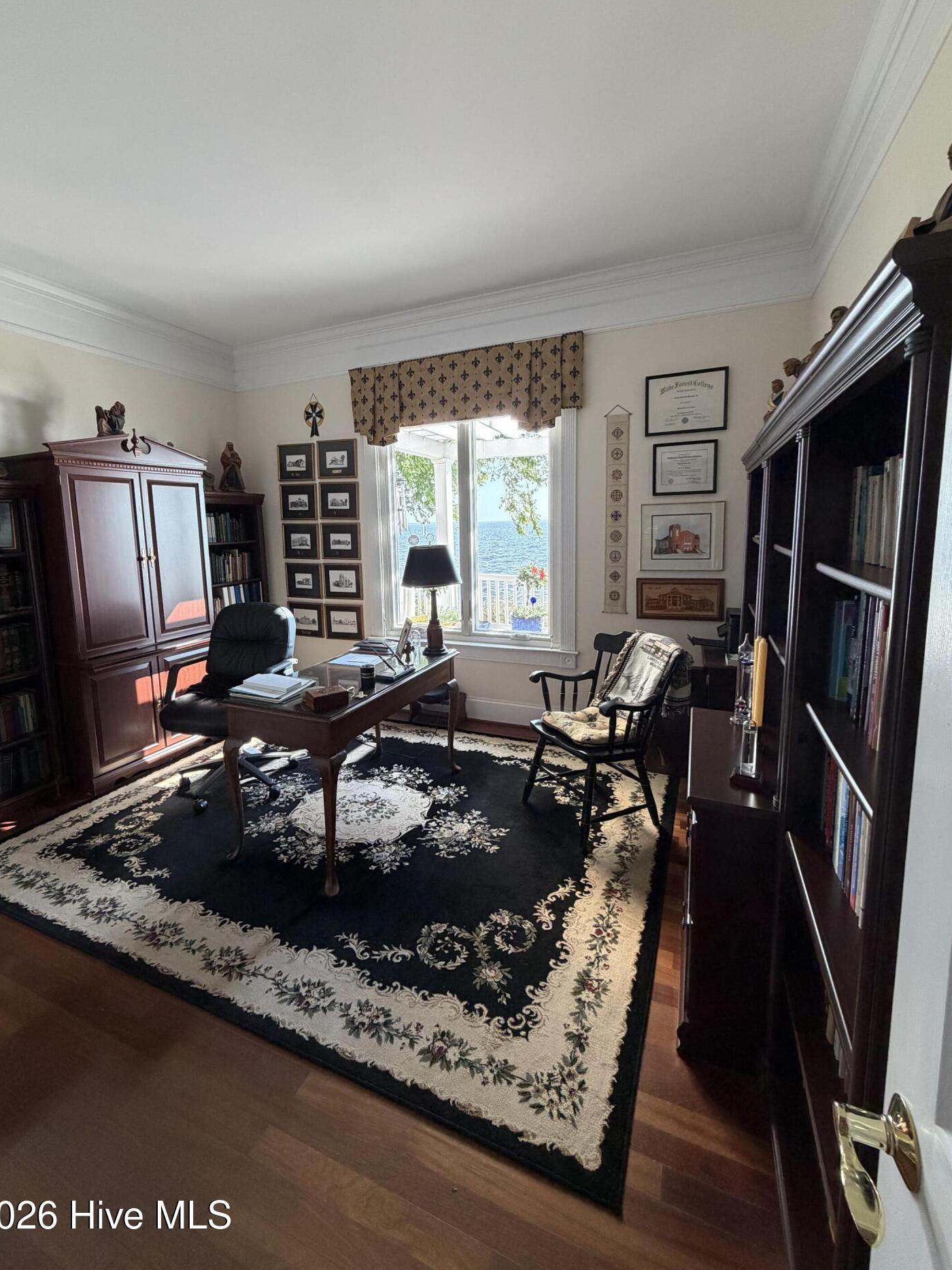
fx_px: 550
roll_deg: +1.8
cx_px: 452
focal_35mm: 15
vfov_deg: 98.1
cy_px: 597
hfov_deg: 81.7
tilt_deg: -6.5
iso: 320
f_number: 2.2
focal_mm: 2.22
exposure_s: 1/121
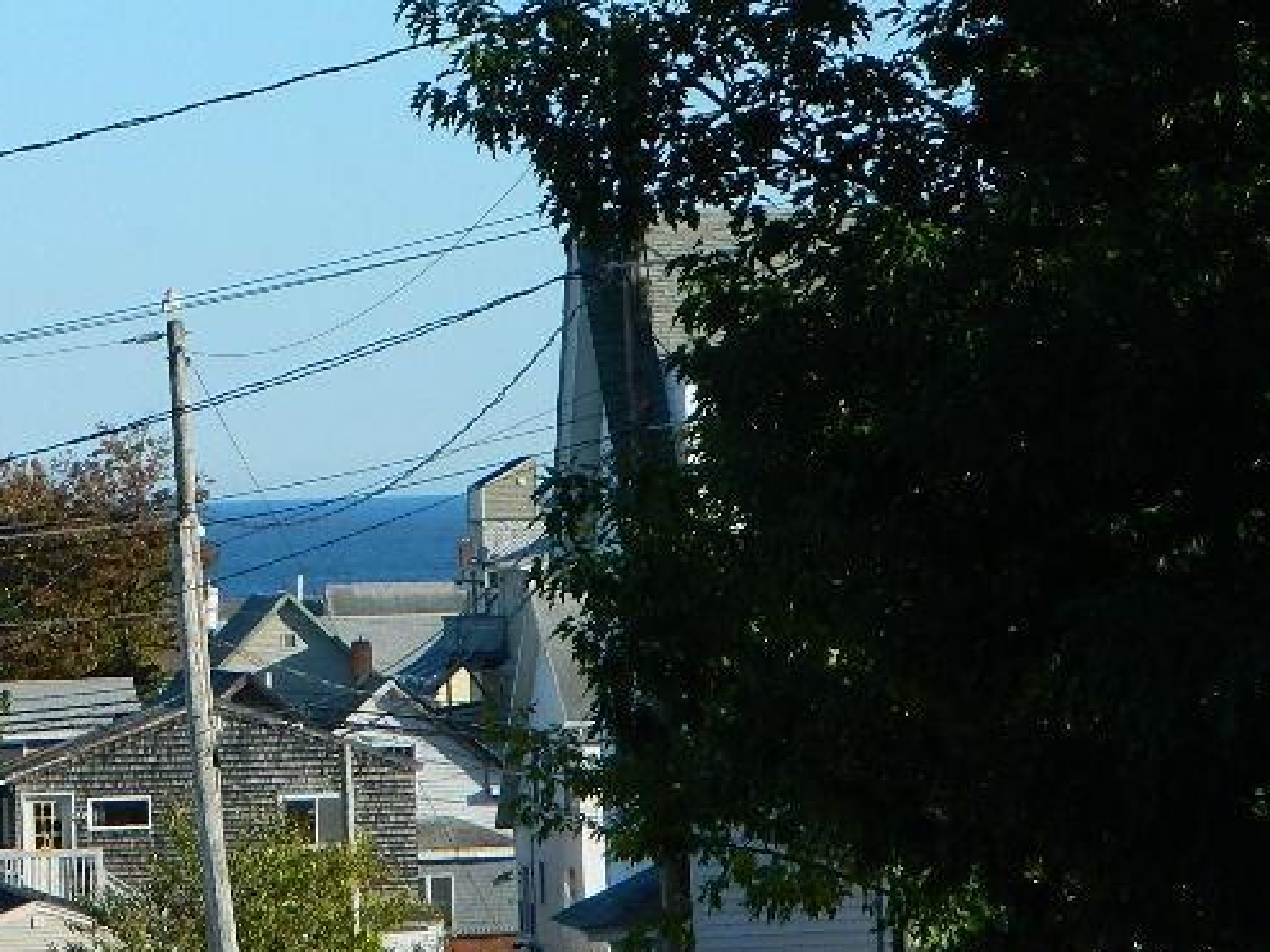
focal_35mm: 267
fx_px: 9793
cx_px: -18
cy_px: 41
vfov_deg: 5.6
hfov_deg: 7.4
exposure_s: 1/500
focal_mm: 23.2
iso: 80
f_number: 4.7
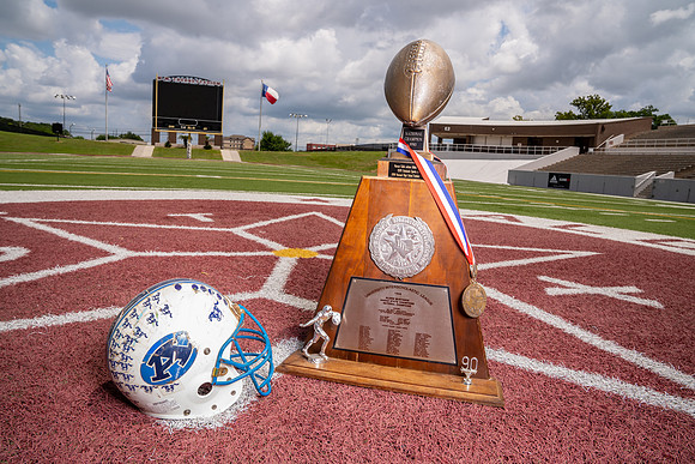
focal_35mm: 24
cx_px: 348
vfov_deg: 53.2
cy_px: 232
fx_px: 463
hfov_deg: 73.7
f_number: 11
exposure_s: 1/200
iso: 125
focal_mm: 24
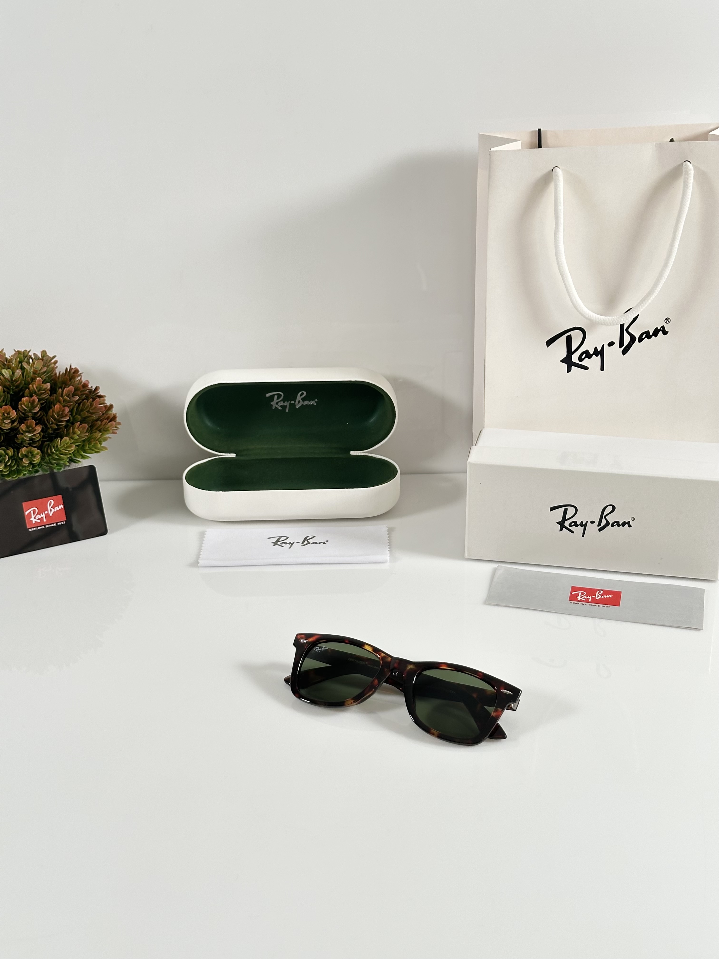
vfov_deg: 39.7
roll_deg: +1.2
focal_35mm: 48
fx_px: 1329
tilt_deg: -26.2
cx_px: 360
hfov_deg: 30.3
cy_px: 480
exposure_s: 1/121
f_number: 1.78
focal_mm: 6.86
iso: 80
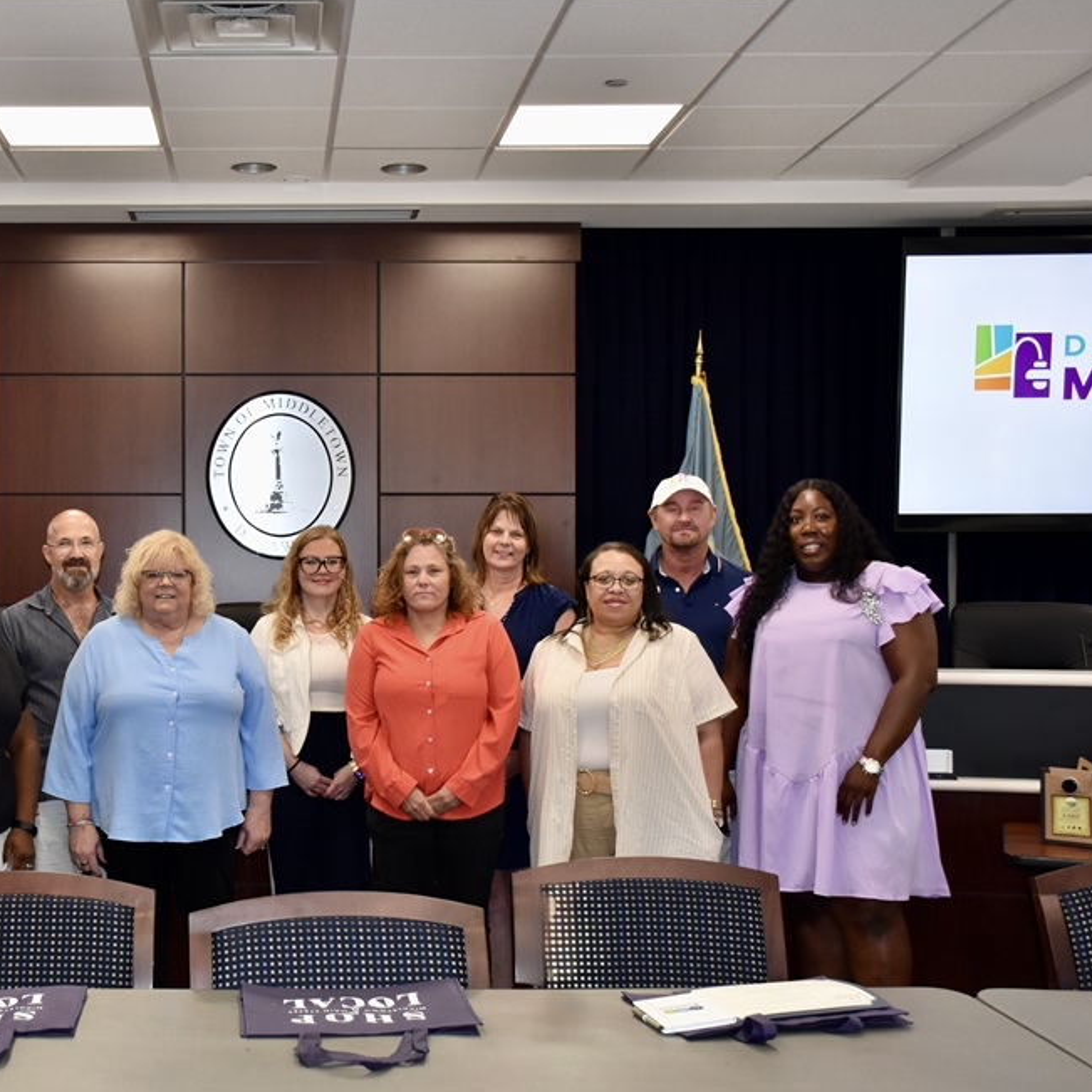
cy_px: 554
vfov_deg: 36.1
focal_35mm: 47
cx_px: 263
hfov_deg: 35.2
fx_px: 1677
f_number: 5
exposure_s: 1/100
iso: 800
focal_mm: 24
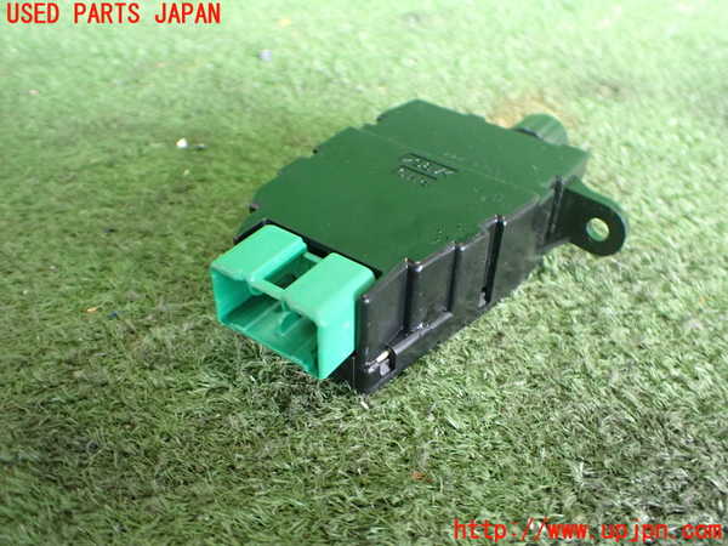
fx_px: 631
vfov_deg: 46.8
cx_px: 364
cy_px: 273
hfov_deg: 60.0
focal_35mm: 30
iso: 800
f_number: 2.3
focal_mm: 5.4
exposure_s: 1/80
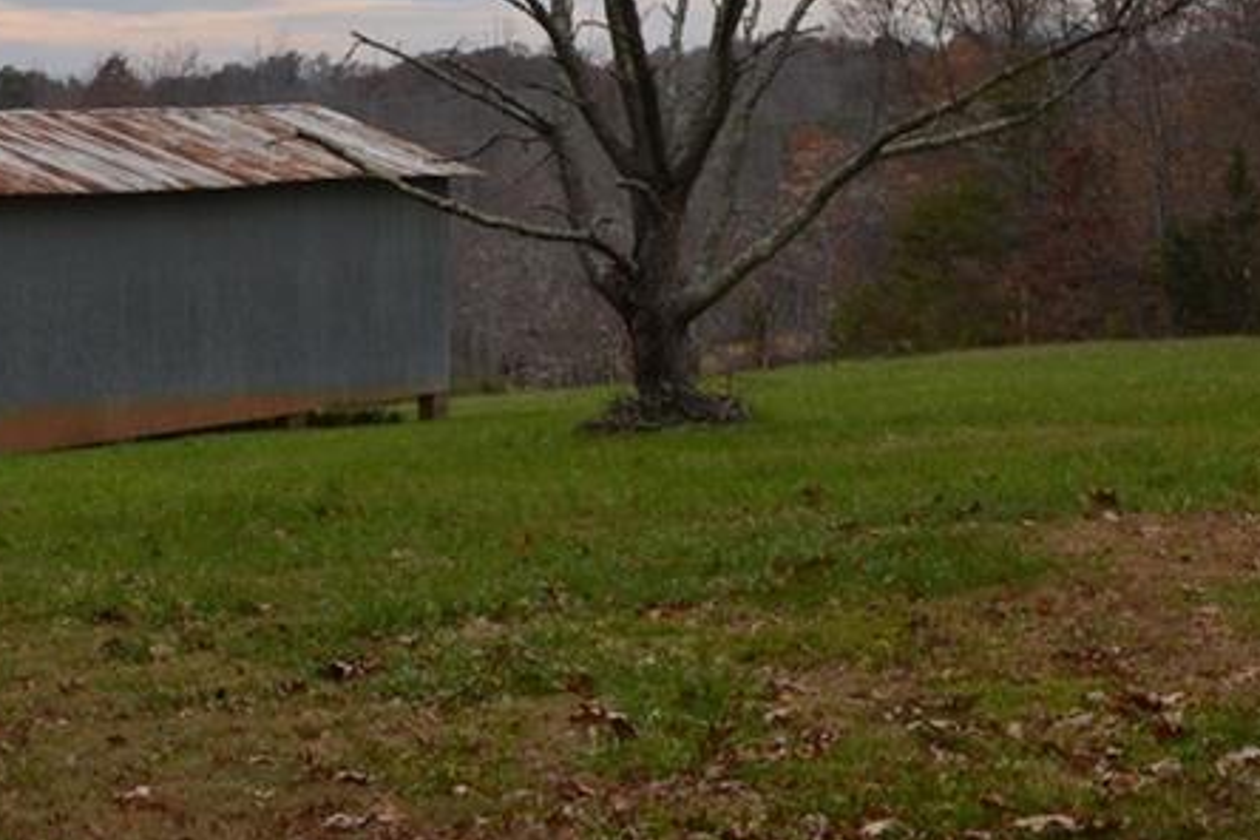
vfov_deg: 15.0
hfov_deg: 22.2
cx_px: 184
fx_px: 3150
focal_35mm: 90
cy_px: 26
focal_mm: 26
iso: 100
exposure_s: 1/200
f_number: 7.1
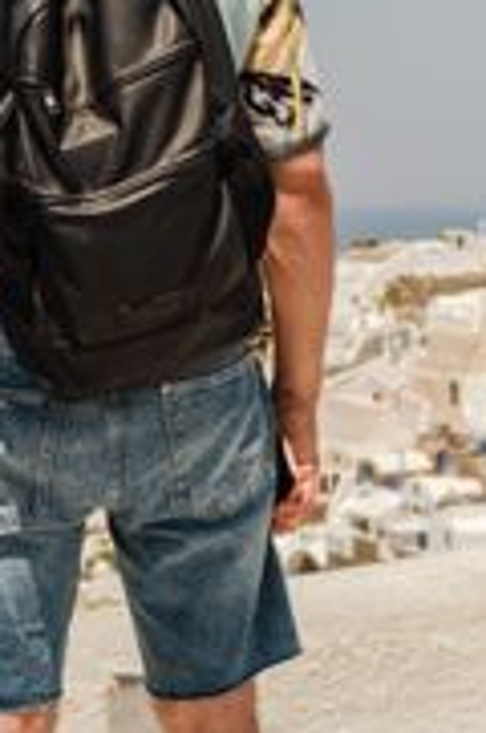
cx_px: 286
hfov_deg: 13.4
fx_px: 2073
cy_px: 259
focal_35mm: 102
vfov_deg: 20.0
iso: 320
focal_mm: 24.3
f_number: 3.2
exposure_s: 1/6400
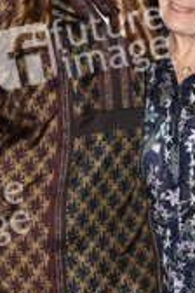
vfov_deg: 24.7
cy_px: 136
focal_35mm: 82
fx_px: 668
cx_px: 131
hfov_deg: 16.6
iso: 1600
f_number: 5.6
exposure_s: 1/125
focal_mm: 23
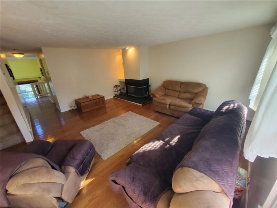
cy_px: 104
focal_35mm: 13
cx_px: 138
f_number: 2.2
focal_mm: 1.8
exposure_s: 1/60
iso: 320
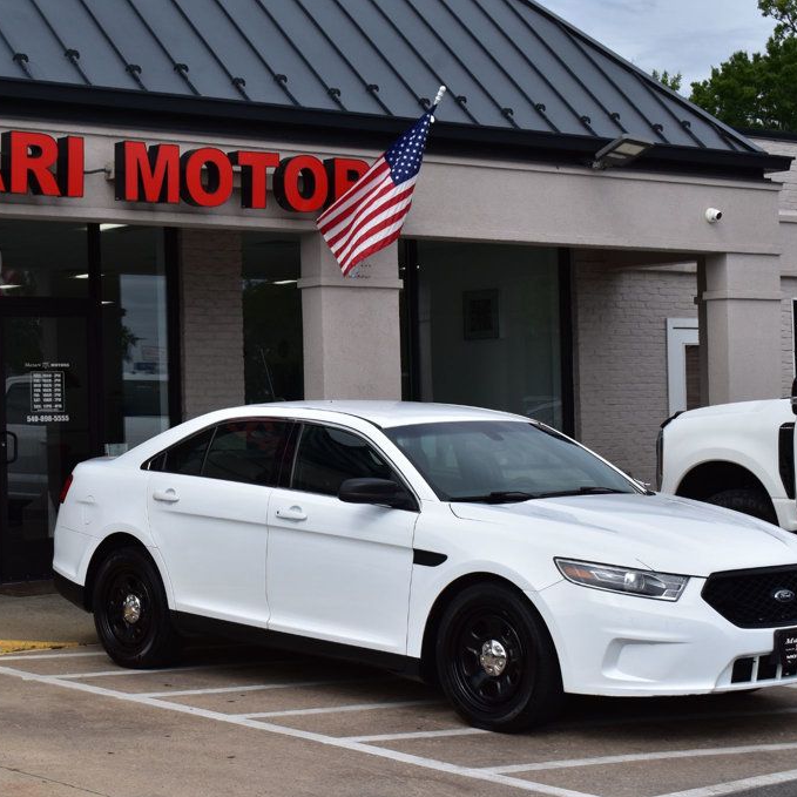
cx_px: 228
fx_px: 1902
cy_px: 399
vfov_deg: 23.7
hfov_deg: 23.5
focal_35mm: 73
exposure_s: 1/500
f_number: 11
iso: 220
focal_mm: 38
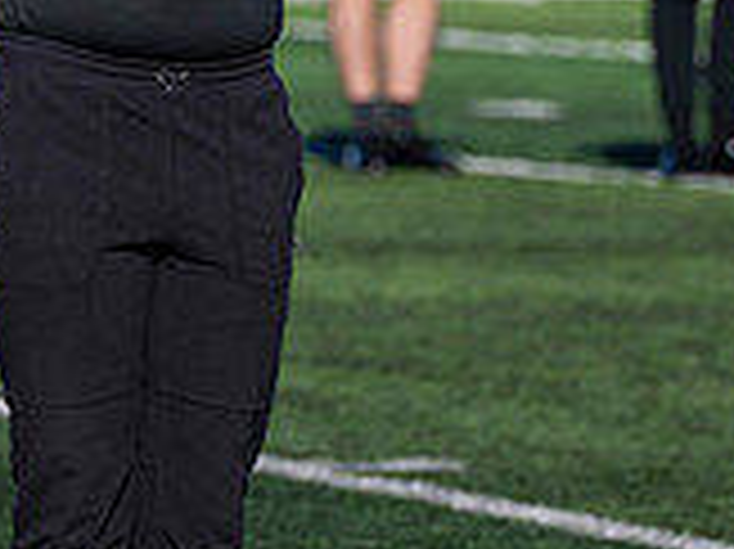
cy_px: -290
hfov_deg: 2.9
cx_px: 18
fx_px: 14493
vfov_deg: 2.2
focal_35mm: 684
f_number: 5
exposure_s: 1/2000
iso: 200
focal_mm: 200
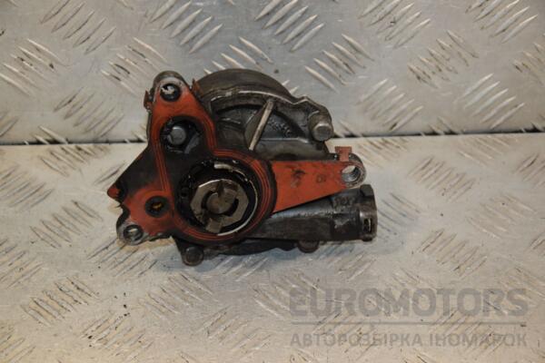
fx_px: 1589
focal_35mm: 105
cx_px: 272
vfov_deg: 13.0
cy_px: 182
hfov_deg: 19.5
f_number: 6.3
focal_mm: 70
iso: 800
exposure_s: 1/200
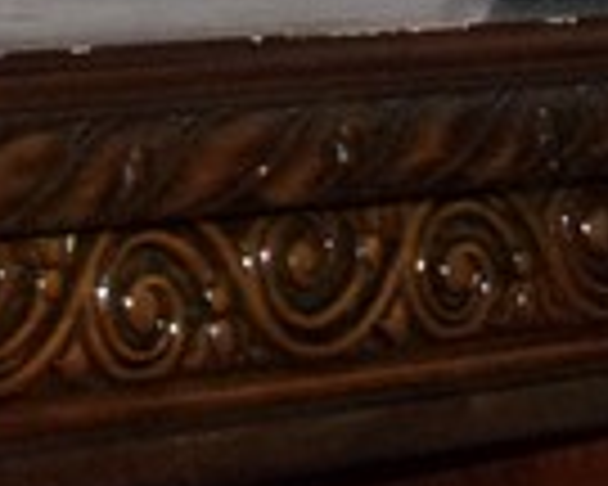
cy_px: -360
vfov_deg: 6.2
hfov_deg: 7.7
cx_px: -374
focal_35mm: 244
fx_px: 4391
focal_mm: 5.9
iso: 200
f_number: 3.7
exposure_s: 1/34
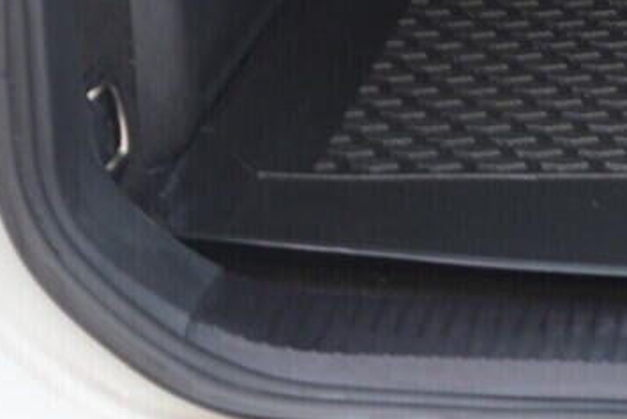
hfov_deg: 13.0
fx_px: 2544
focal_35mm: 146
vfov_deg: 9.0
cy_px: -313
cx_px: 1033
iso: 200
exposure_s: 1/40
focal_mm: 24
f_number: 2.8
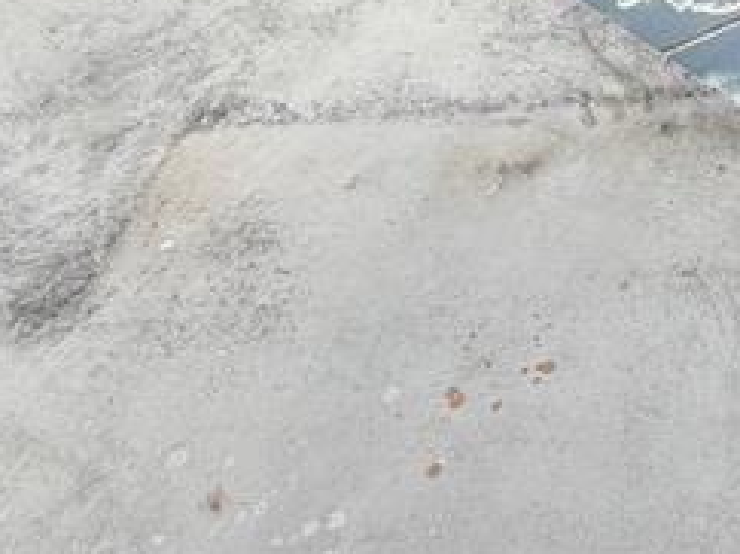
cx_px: 1038
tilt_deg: -29.5
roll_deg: -1.4
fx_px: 1261
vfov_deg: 20.3
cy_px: -338
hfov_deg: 26.2
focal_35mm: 59
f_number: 2.2
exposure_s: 1/770
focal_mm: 2.22
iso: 25
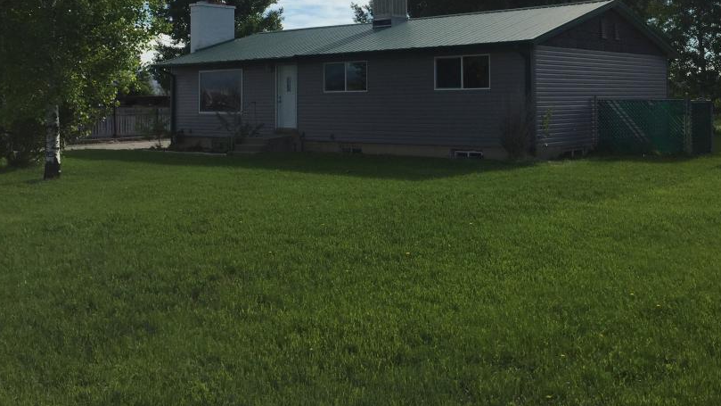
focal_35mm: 40
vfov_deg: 28.9
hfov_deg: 50.4
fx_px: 765
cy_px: 66
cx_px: 406
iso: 32
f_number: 2.2
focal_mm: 4.15
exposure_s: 1/2639
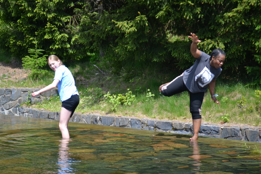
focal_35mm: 75
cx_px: 130
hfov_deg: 27.0
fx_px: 544
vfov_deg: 18.2
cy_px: 87
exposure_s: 1/800
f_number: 5.6
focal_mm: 50
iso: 400
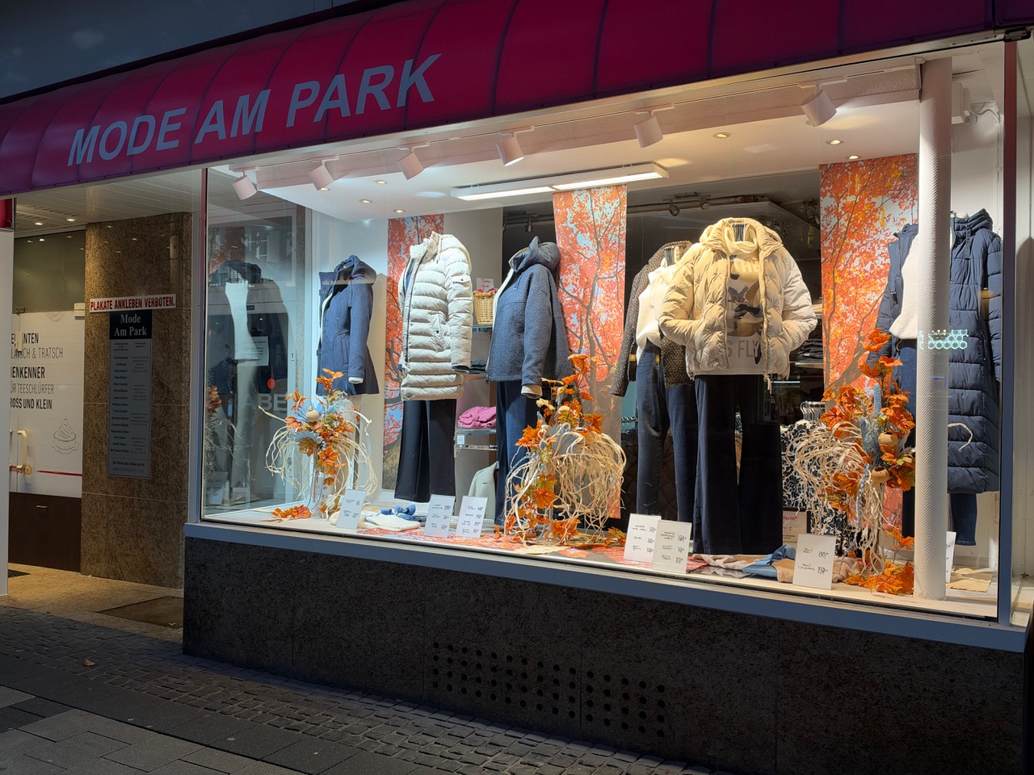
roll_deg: -0.5
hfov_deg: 58.4
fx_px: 926
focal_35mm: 31
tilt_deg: +1.3
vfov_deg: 45.4
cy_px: 388
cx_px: 517
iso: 100
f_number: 1.8
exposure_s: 1/100
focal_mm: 6.93
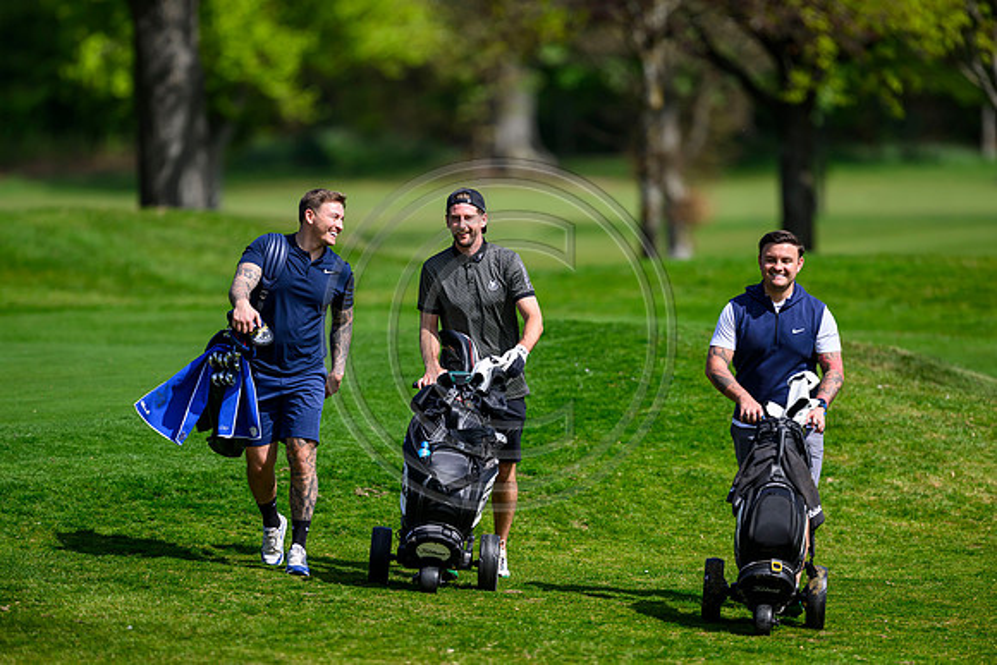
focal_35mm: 400
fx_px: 11080
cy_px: 332
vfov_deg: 3.4
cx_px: 498
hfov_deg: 5.2
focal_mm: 400
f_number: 3.5
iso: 500
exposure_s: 1/6400
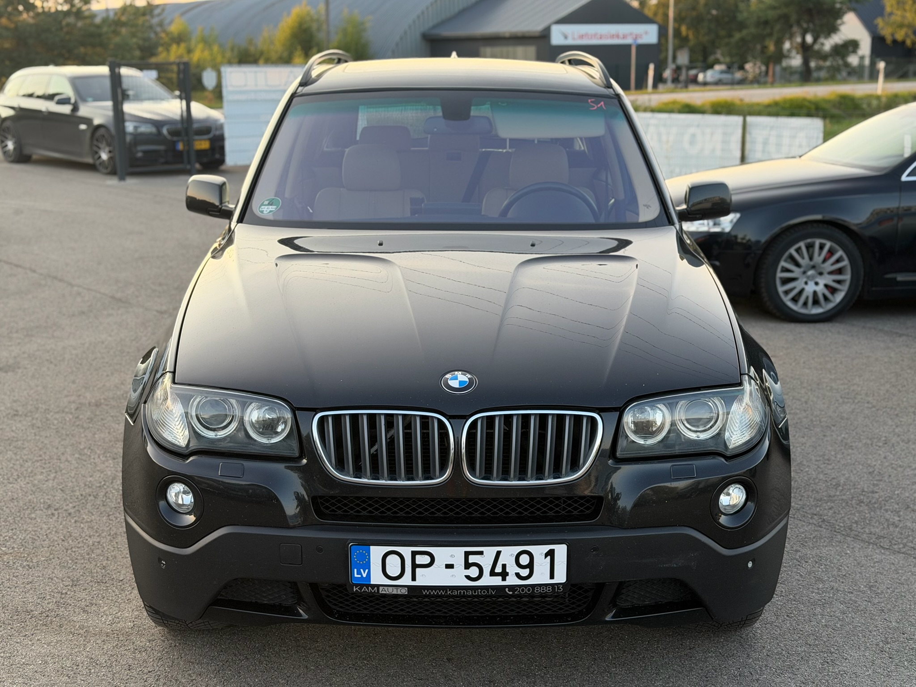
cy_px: 344
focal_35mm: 48
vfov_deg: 30.3
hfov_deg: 39.7
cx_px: 458
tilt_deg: -12.5
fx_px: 1270
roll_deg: +0.9
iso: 64
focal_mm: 6.76
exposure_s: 1/171
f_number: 1.78
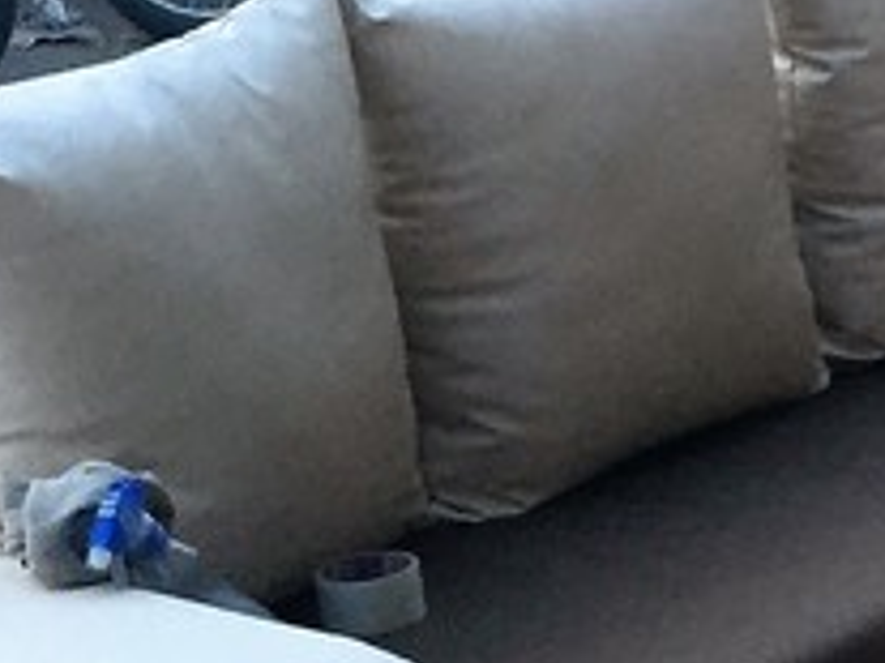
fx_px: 3577
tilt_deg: -18.9
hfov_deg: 13.1
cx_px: 1432
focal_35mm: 140
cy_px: 560
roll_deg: -2.6
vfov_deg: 10.5
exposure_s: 1/33
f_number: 2.2
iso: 50
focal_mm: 4.15
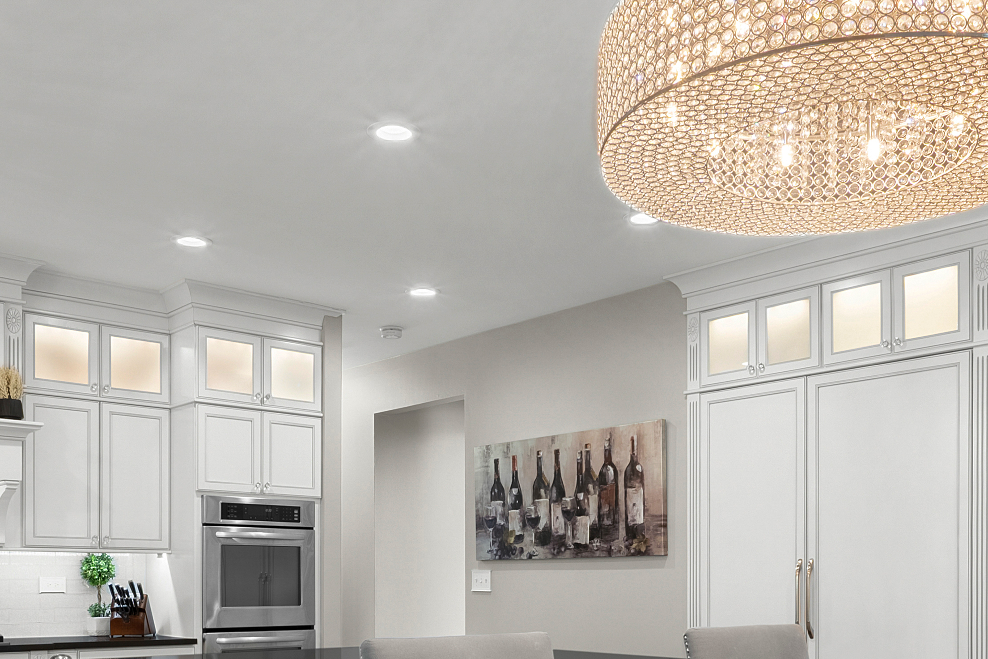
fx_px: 1043
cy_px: 605
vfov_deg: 33.1
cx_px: 489
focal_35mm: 38
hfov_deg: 50.7
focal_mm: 14
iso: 200
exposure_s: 1/45
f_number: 13
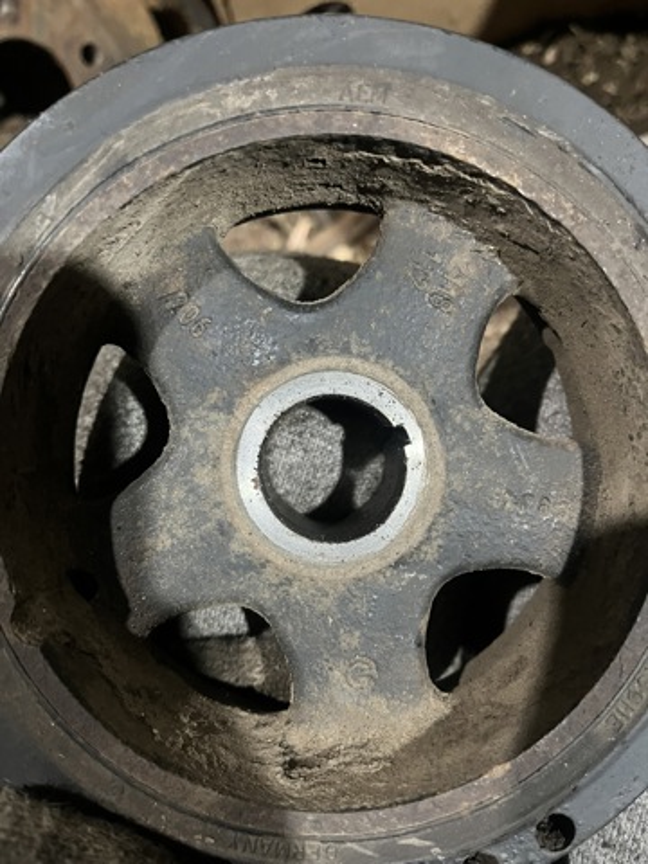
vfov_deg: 67.3
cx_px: 324
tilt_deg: -83.5
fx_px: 649
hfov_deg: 53.1
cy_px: 432
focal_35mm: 26
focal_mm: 5.1
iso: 640
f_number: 1.6
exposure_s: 1/32
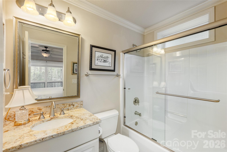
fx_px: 95
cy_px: 76
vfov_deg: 77.4
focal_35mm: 15
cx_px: 114
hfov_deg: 100.4
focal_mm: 15
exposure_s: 1/30
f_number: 7.1
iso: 320
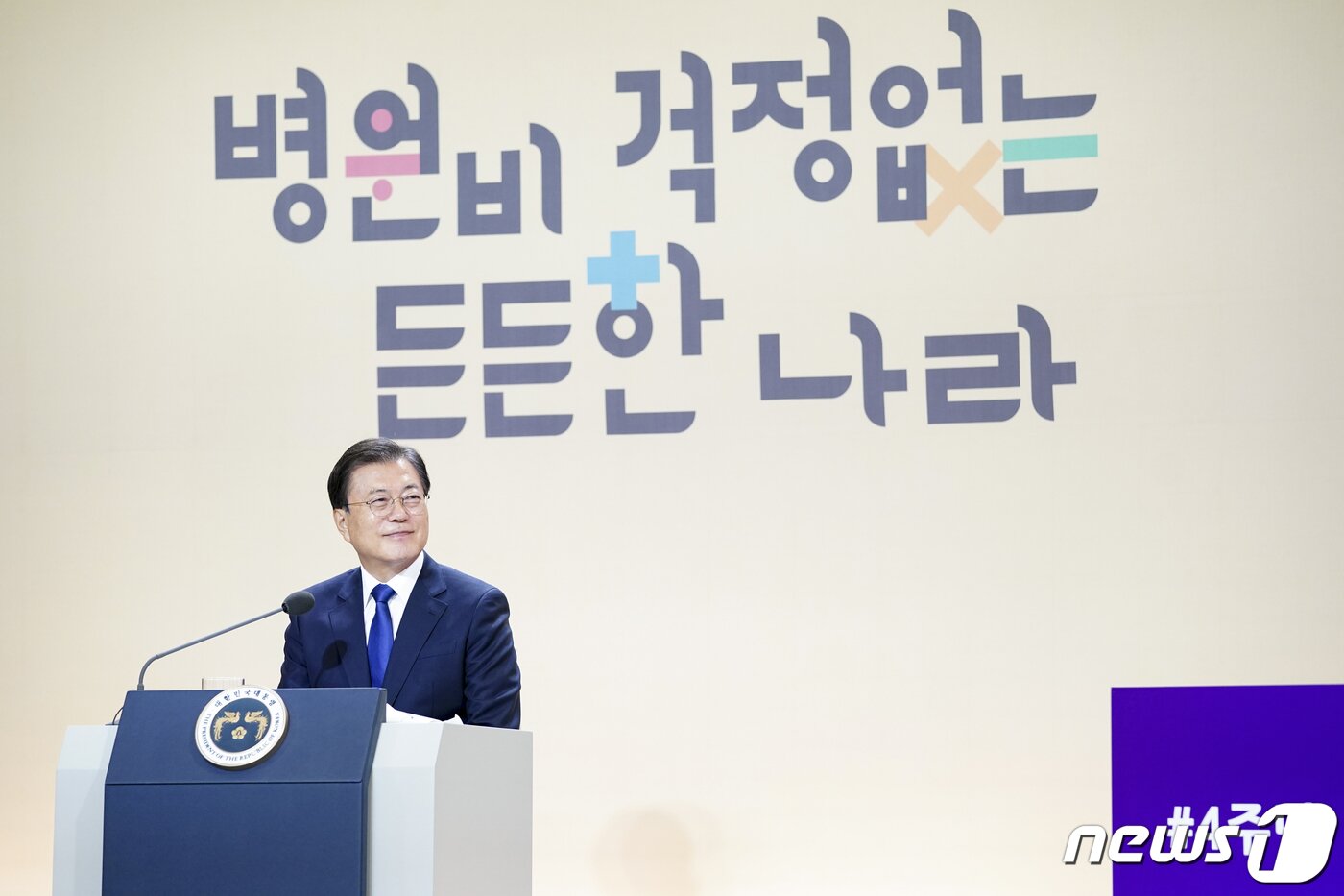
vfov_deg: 10.8
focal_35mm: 127
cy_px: 448
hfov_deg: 16.1
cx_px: 672
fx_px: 4740
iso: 2500
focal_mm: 127
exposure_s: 1/400
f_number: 3.5
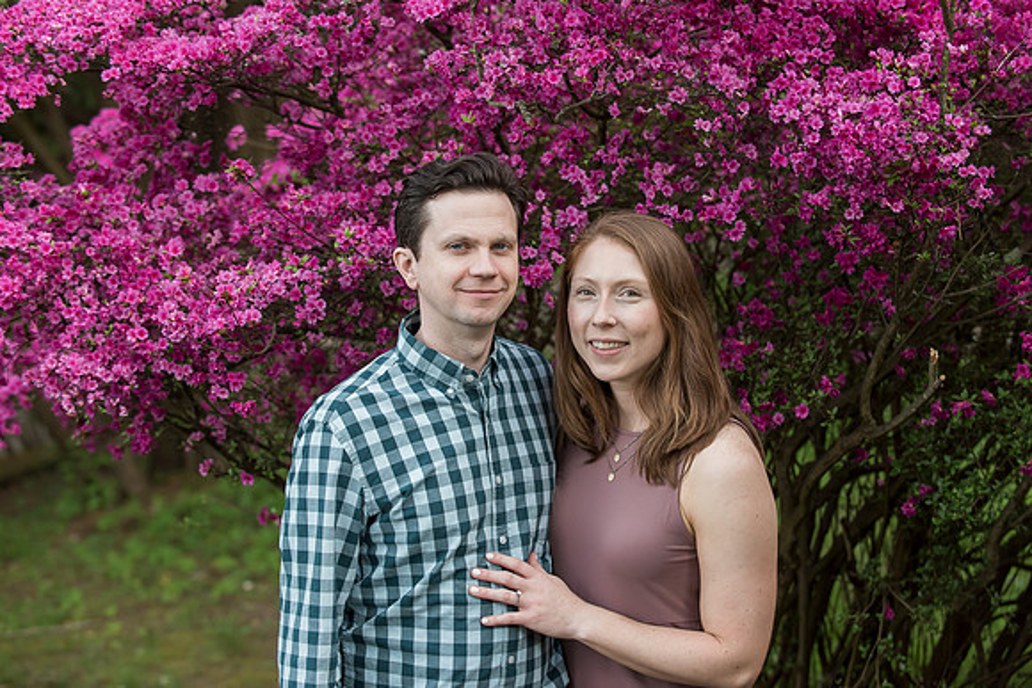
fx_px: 2294
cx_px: 516
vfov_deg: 17.1
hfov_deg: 25.4
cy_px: 344
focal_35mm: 80
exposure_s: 1/250
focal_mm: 80
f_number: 4
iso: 1250
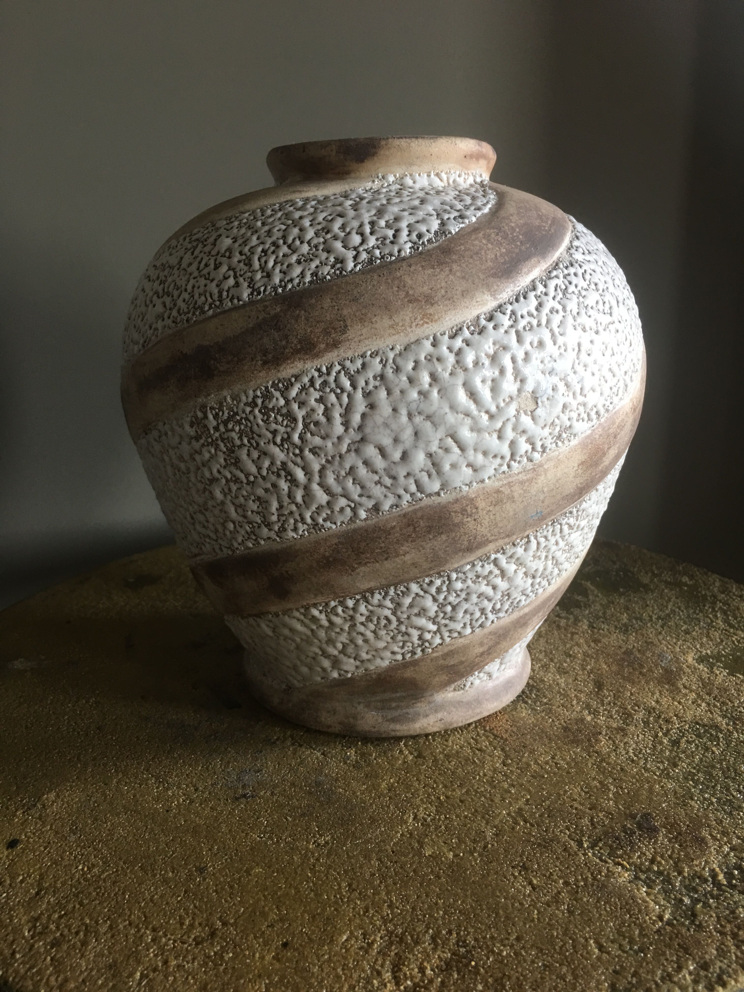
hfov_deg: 48.2
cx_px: 372
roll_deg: +2.2
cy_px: 496
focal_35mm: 29
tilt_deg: -14.4
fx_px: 831
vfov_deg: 61.7
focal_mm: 4.15
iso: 40
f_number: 2.2
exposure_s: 1/17
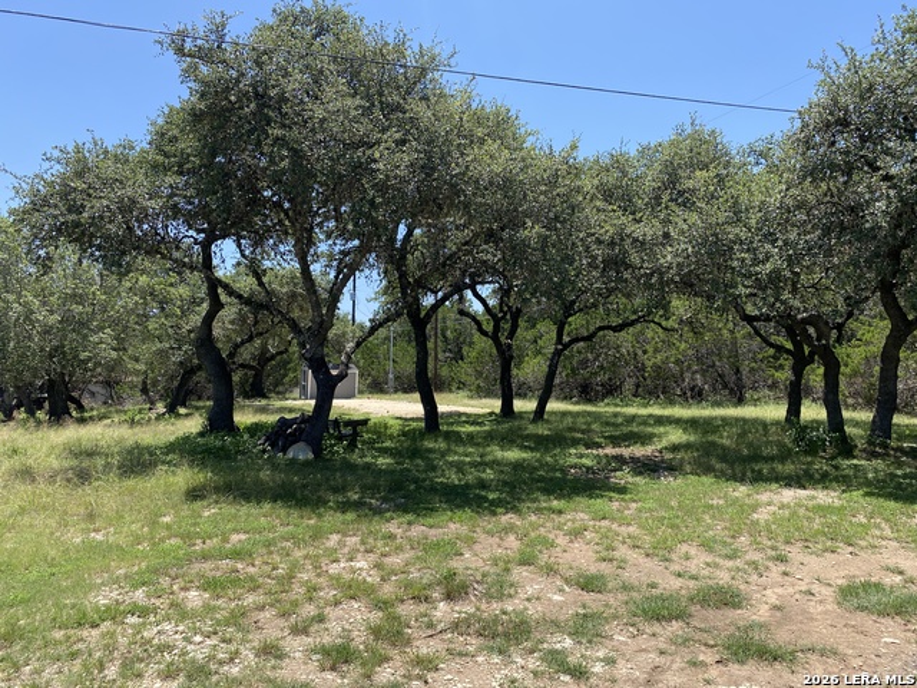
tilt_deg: +3.6
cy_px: 344
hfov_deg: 67.3
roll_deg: -0.8
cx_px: 458
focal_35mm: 26
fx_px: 689
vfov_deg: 53.1
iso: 32
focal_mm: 4.25
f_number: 1.8
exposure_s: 1/1522
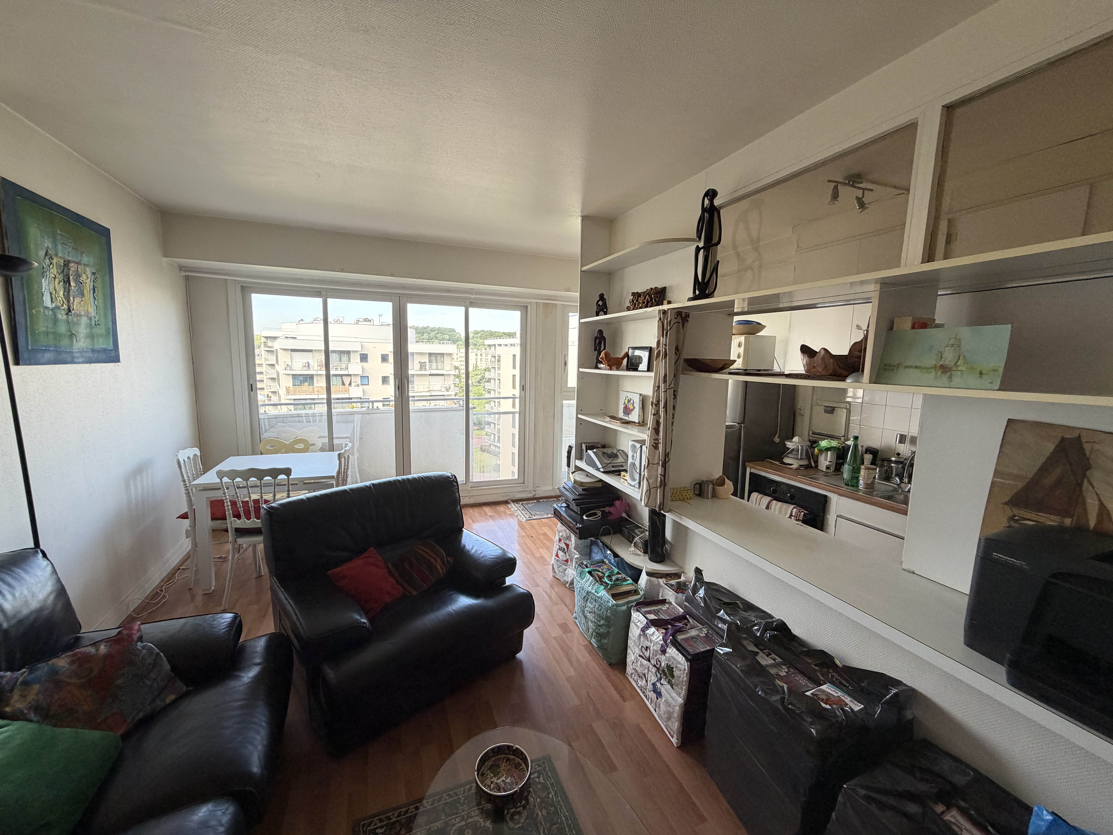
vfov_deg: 85.7
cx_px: 556
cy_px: 418
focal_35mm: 14
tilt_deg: -6.7
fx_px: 450
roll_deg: -1.1
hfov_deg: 102.1
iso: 200
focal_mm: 2.22
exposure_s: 1/121
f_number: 2.2
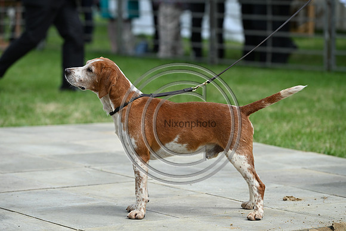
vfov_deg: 8.6
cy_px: 116
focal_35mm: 160
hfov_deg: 12.8
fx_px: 1538
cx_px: 173
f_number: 4.5
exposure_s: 1/1250
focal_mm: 160
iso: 280
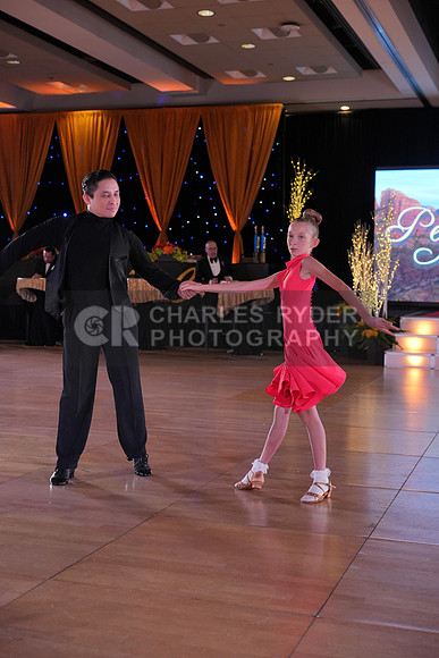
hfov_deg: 27.0
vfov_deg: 39.6
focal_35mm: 50
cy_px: 329
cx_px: 220
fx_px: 914
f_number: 4
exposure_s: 1/500
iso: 1250
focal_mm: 50
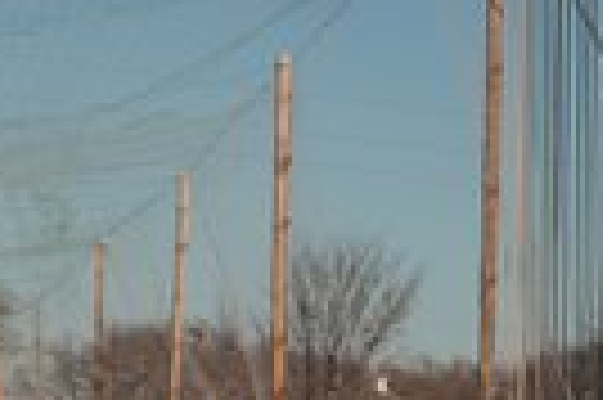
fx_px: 3496
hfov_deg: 9.8
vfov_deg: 6.5
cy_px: 339
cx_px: 112
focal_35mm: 209
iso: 200
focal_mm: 70
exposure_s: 1/125
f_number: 2.8
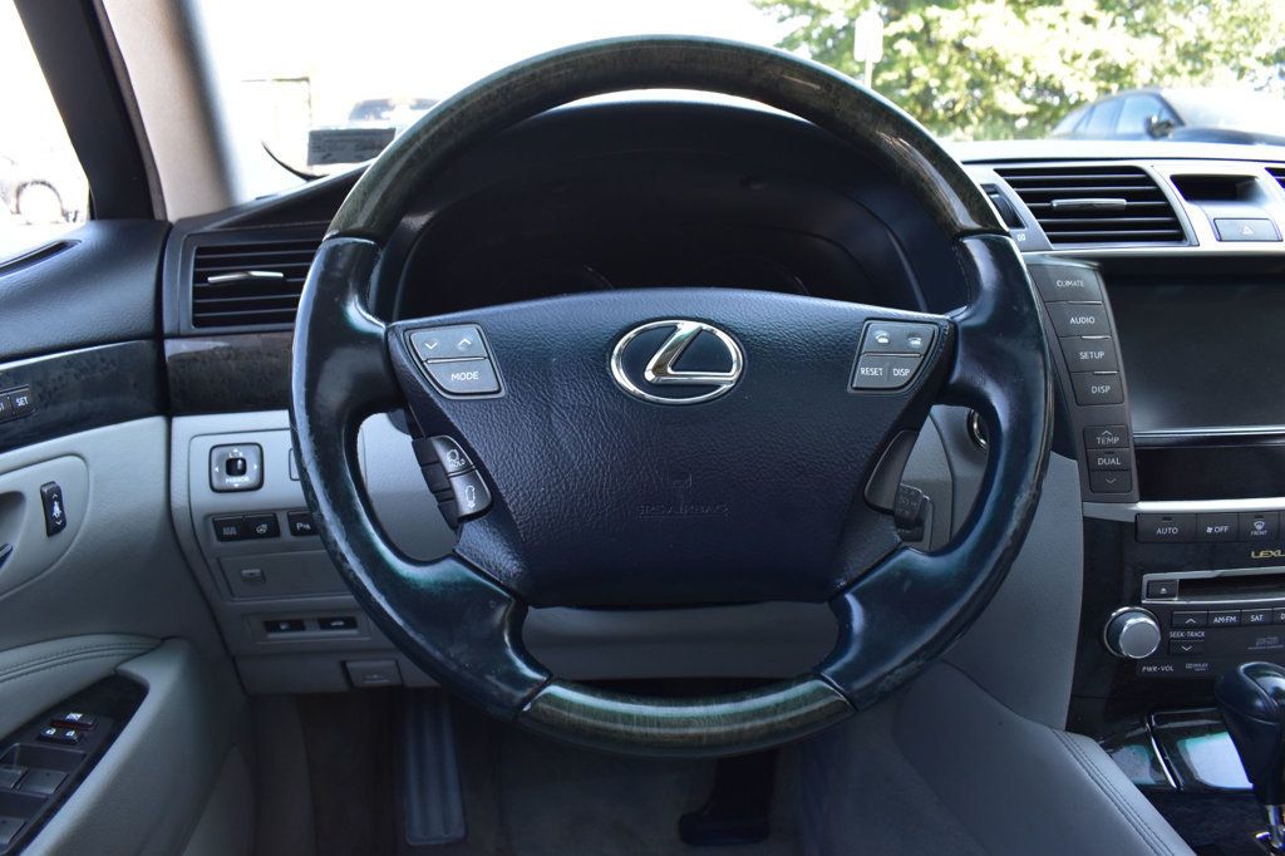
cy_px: 428
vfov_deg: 47.9
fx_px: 963
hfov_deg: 67.4
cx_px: 642
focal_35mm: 27
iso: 400
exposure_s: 1/30
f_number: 7.1
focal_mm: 18
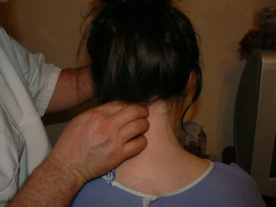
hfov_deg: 51.4
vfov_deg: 39.7
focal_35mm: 36
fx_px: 287
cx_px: 138
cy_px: 104
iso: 80
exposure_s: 1/30
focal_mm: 6
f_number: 2.8
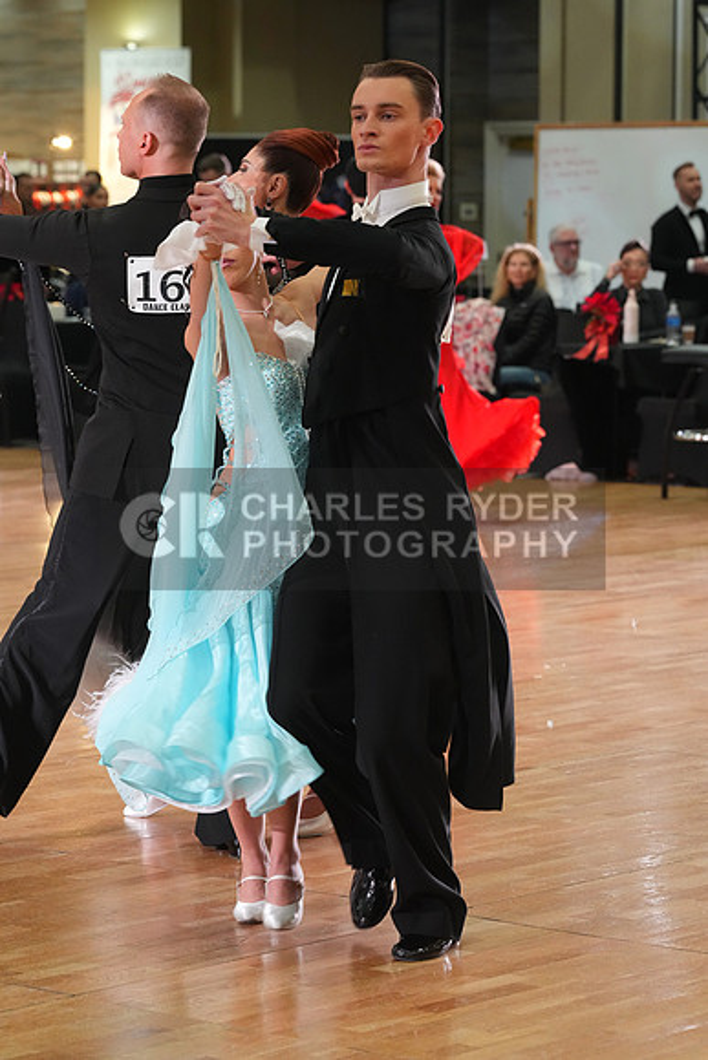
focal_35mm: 127
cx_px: 354
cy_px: 530
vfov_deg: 16.1
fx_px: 3744
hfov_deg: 10.8
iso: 4000
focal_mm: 127
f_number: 6.3
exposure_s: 1/200
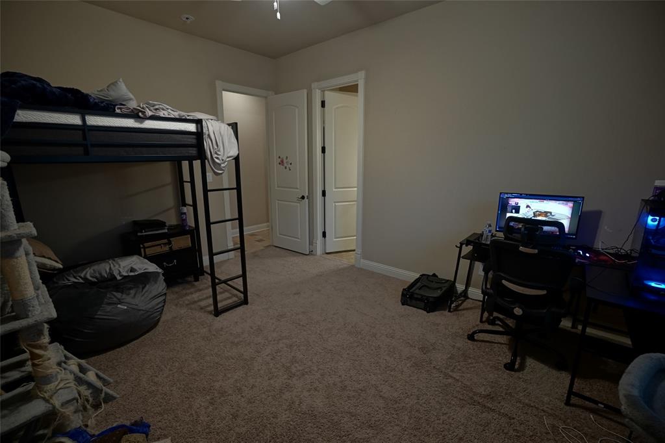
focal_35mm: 15
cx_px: 332
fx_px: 277
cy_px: 222
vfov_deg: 77.3
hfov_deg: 100.4
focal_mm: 10
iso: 1250
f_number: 4
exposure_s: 1/100
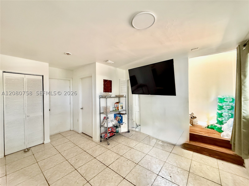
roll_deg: +0.9
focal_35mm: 14
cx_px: 124
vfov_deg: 85.7
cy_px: 93
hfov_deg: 102.1
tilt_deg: -0.1
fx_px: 101
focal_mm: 2.22
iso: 640
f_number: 2.2
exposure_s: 1/60
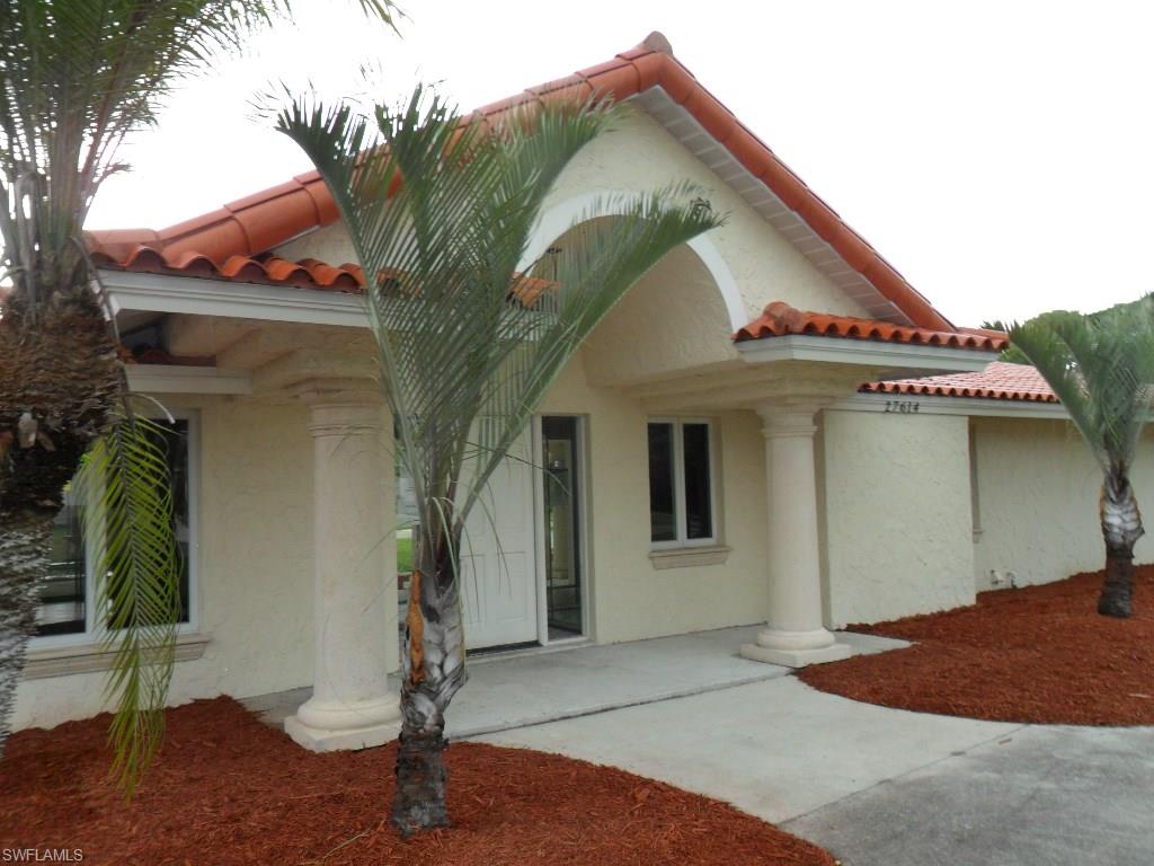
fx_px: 900
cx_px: 577
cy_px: 433
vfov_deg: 51.4
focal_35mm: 27
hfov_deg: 65.3
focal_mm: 4.9
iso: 80
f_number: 3.5
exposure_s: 1/45
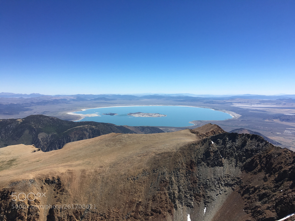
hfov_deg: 61.7
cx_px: 148
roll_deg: +0.3
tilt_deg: -5.4
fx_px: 247
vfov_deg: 48.2
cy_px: 110
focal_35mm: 29
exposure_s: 1/2198
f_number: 2.2
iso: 25
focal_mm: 4.15
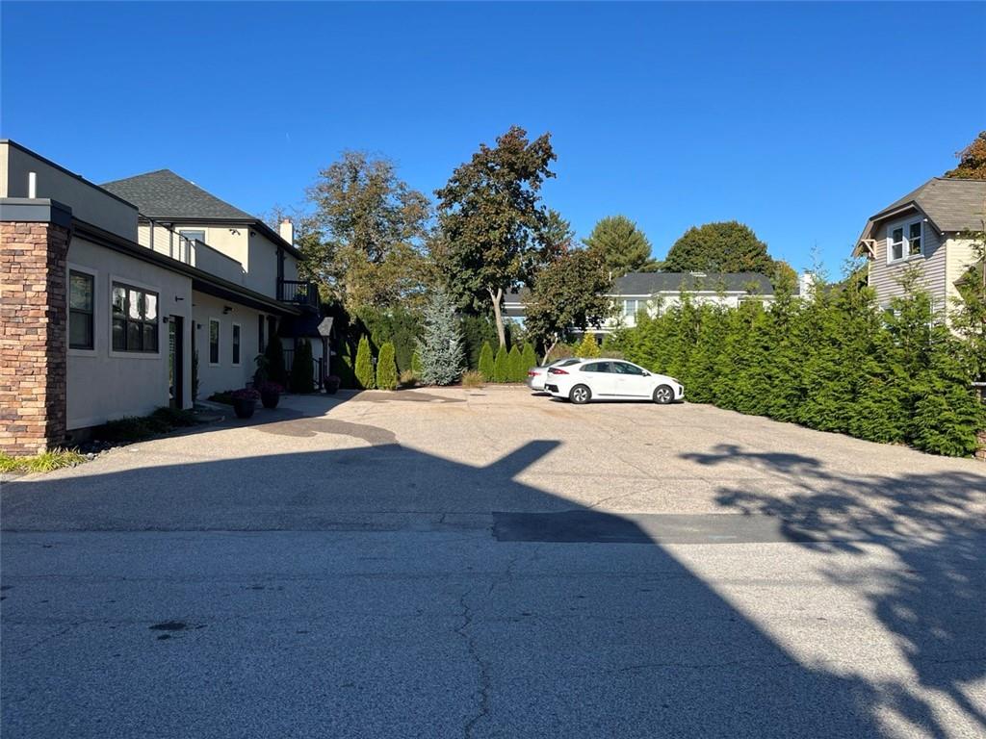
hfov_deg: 67.3
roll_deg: +0.2
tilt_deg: -0.5
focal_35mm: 26
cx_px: 493
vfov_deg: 53.1
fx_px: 741
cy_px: 370
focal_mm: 5.1
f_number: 1.6
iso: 50
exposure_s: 1/2410
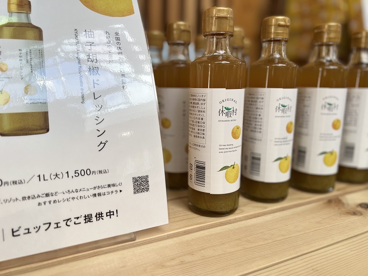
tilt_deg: -12.1
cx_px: 184
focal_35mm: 26
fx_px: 276
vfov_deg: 53.1
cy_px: 138
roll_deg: -1.5
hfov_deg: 67.3
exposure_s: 1/178
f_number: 1.5
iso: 40
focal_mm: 5.7
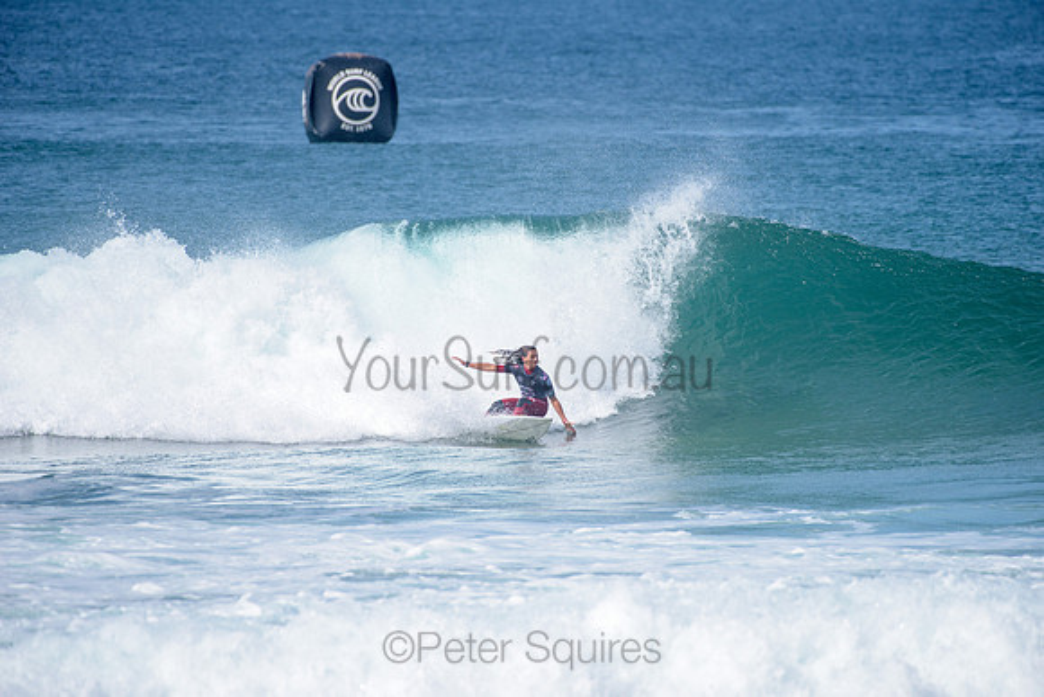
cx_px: 522
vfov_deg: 2.8
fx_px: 14503
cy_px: 348
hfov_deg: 4.1
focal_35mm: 500
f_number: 6.3
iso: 250
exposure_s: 1/2500
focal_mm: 500
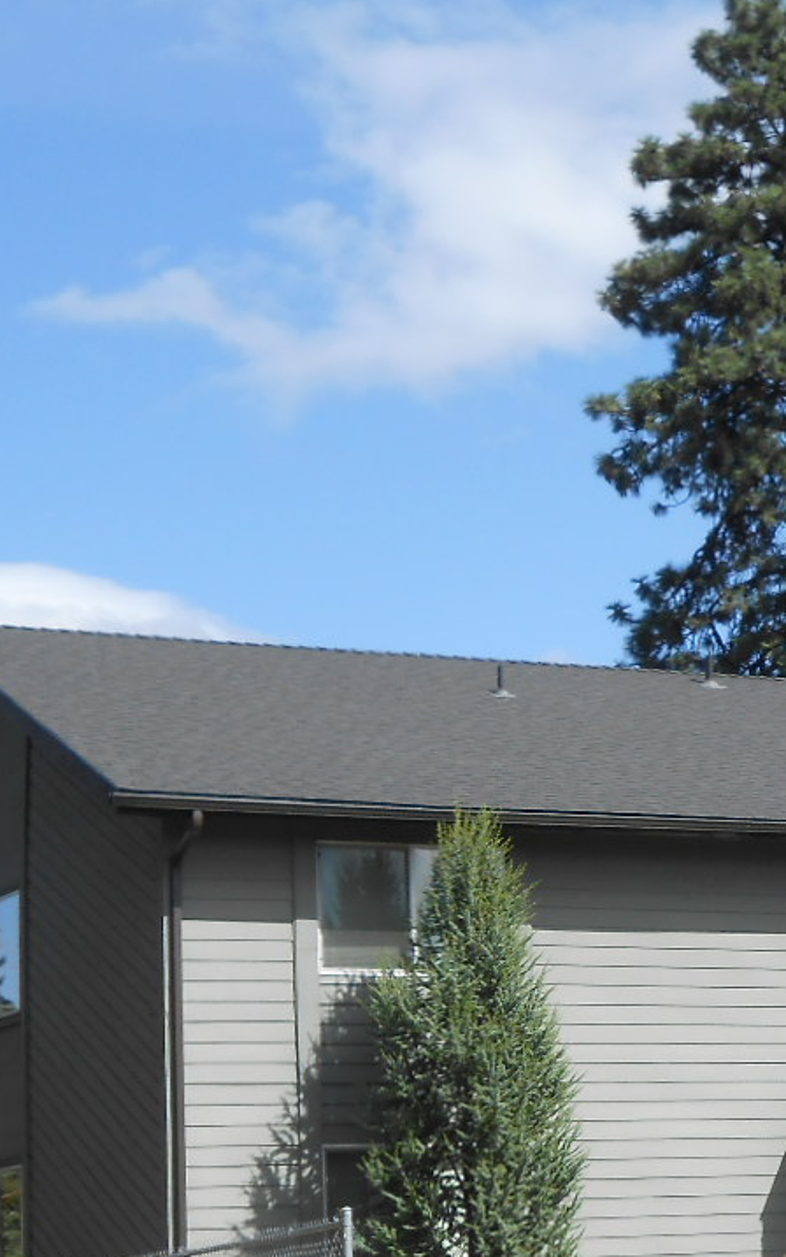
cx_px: 886
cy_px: 901
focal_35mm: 90
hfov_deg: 14.2
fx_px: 3082
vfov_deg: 22.9
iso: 80
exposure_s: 1/640
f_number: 4.2
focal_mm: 6.8
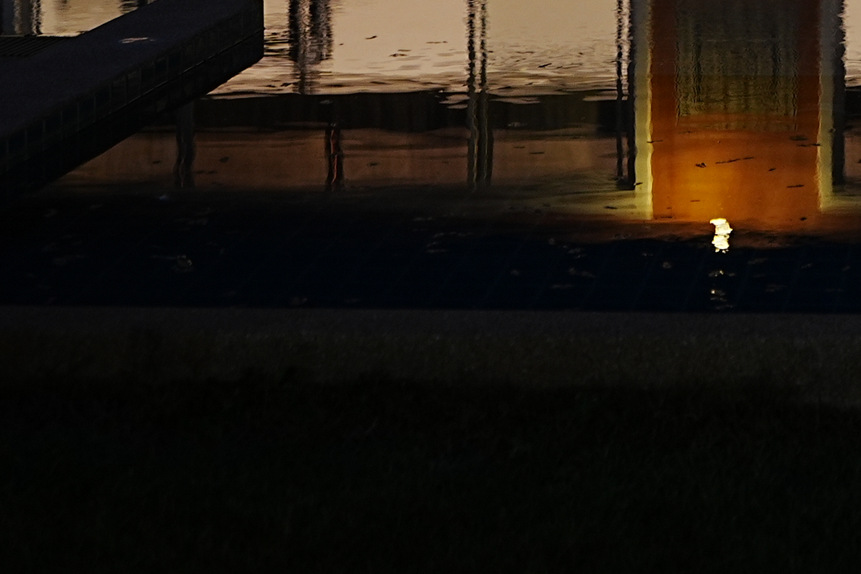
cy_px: -324
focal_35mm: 108
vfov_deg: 12.0
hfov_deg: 18.0
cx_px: 1036
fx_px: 2583
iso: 200
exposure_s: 1/4
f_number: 5.6
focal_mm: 33
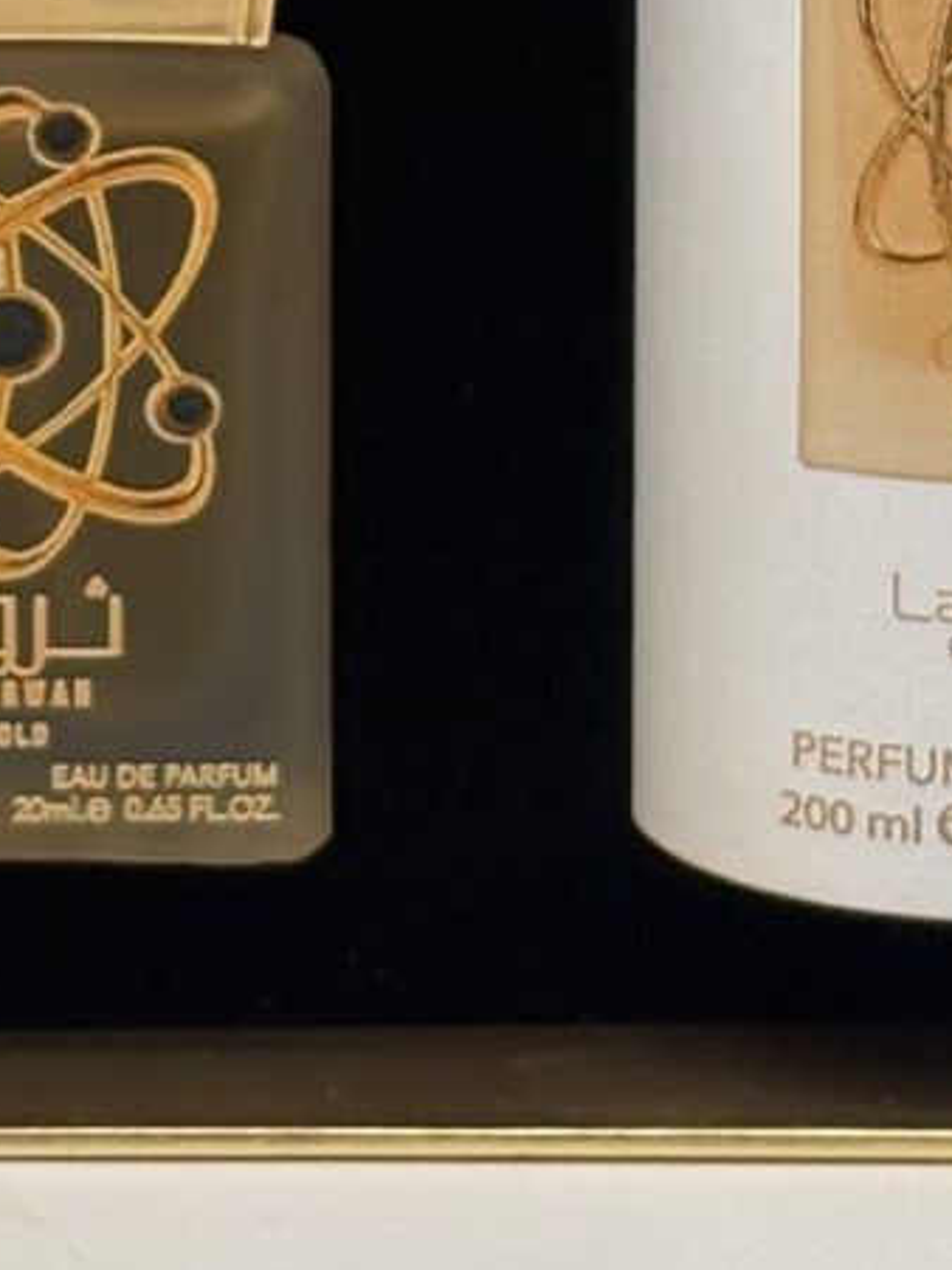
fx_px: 10822
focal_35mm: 295
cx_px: -180
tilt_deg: -11.5
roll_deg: +0.8
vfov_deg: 6.7
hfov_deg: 5.0
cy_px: -248
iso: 32
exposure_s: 1/417
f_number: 1.6
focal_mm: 5.96
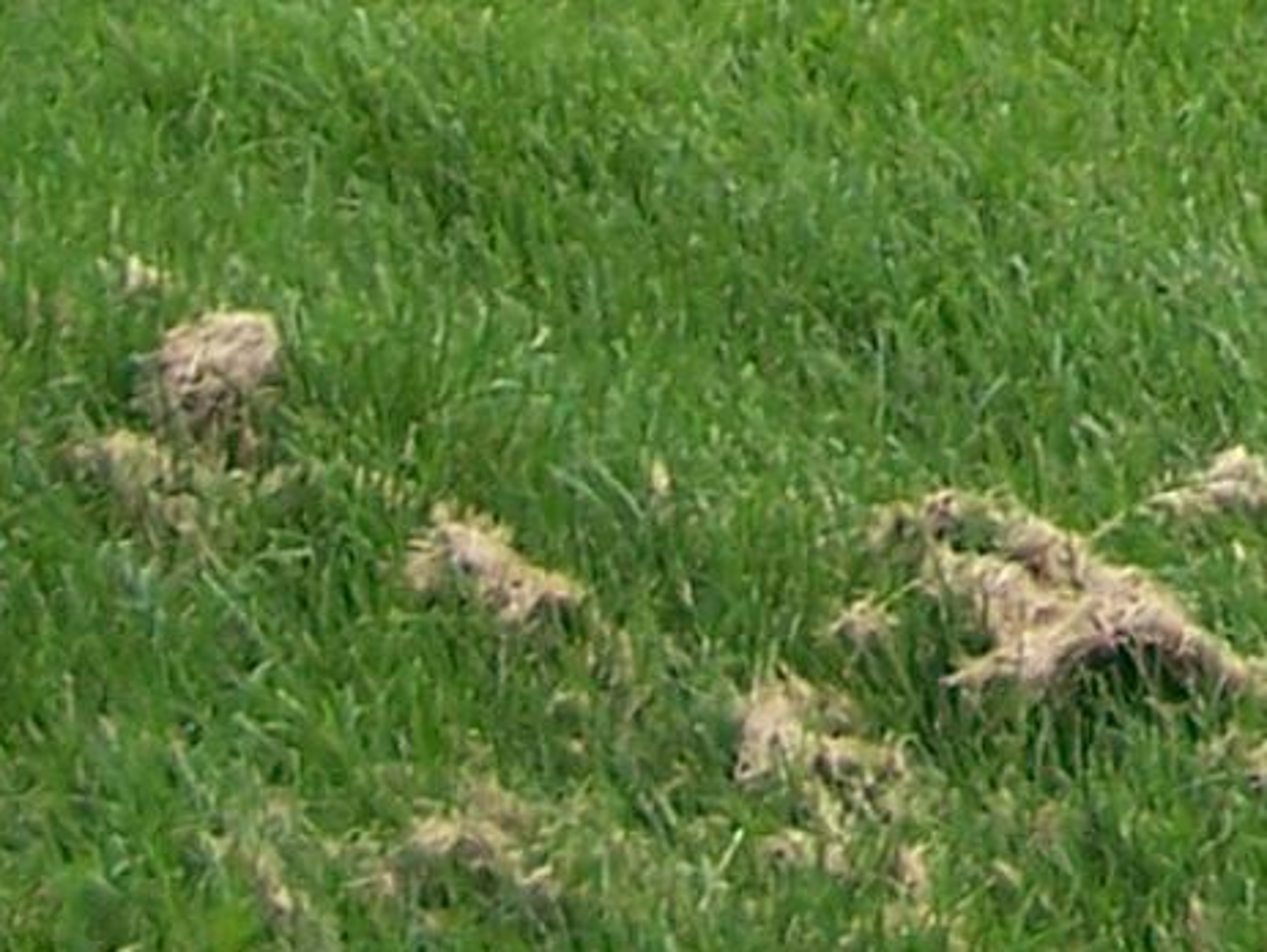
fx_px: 9011
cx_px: 2110
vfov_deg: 5.7
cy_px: -1710
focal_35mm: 246
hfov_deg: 7.8
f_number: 2.8
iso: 80
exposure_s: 1/250
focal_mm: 6.3
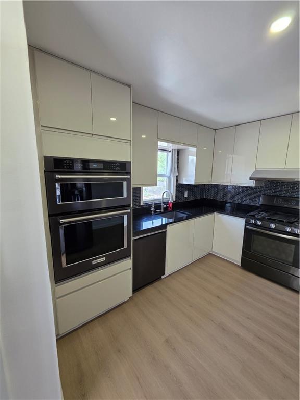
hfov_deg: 89.9
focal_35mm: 13
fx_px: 150
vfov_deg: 106.2
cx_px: 150
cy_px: 200
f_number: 1.9
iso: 160
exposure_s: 1/120
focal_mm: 2.2
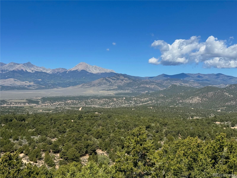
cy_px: 89
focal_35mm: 48
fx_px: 329
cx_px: 118
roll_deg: -0.5
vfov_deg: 30.3
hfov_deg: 39.7
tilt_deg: -0.3
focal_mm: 6.76
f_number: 1.78
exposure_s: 1/5848
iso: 64
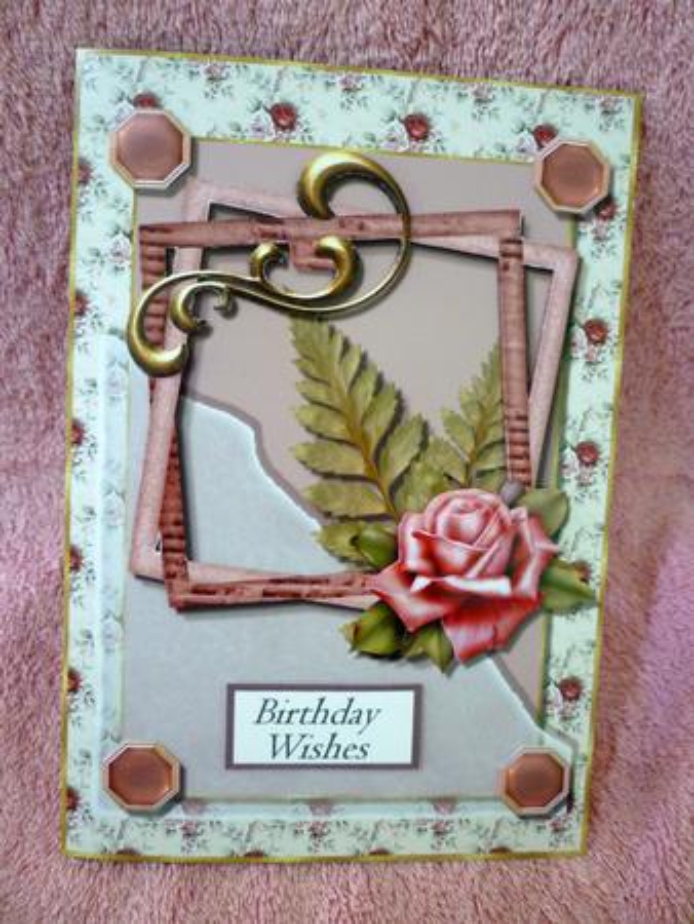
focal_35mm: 29
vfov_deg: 61.6
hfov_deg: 48.3
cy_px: 462
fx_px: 774
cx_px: 347
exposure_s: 1/13
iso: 400
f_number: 3.3
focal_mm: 5.2
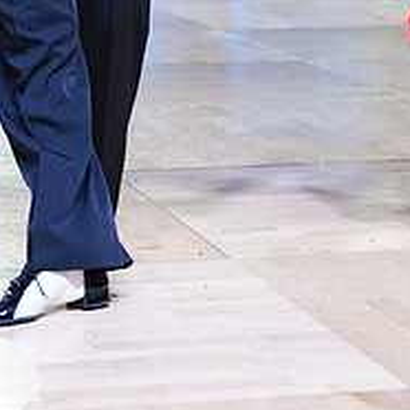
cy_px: -176
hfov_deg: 9.4
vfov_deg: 9.2
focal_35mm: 186
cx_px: 281
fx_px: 2492
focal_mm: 70
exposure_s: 1/400
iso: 800
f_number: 2.8
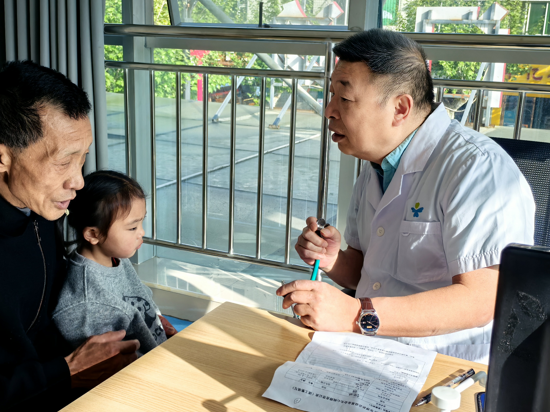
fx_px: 731
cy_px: 212
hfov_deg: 41.1
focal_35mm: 46
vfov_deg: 31.5
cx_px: 221
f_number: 2
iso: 50
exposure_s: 1/532
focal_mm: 5.75
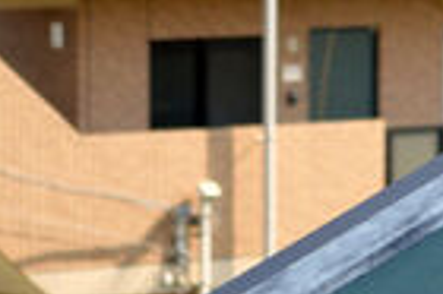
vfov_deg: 2.9
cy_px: -202
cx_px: 627
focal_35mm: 472
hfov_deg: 4.4
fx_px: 5800
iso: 400
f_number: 5.6
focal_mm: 55
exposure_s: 1/500
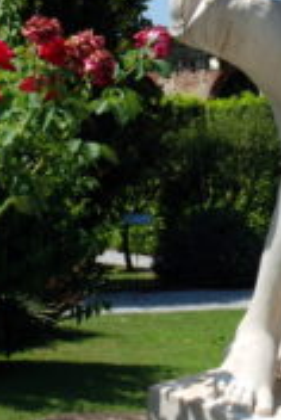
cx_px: 368
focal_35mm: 123
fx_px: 1439
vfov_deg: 16.1
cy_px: -48
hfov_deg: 10.9
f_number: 16
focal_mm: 29
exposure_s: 1/80
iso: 100
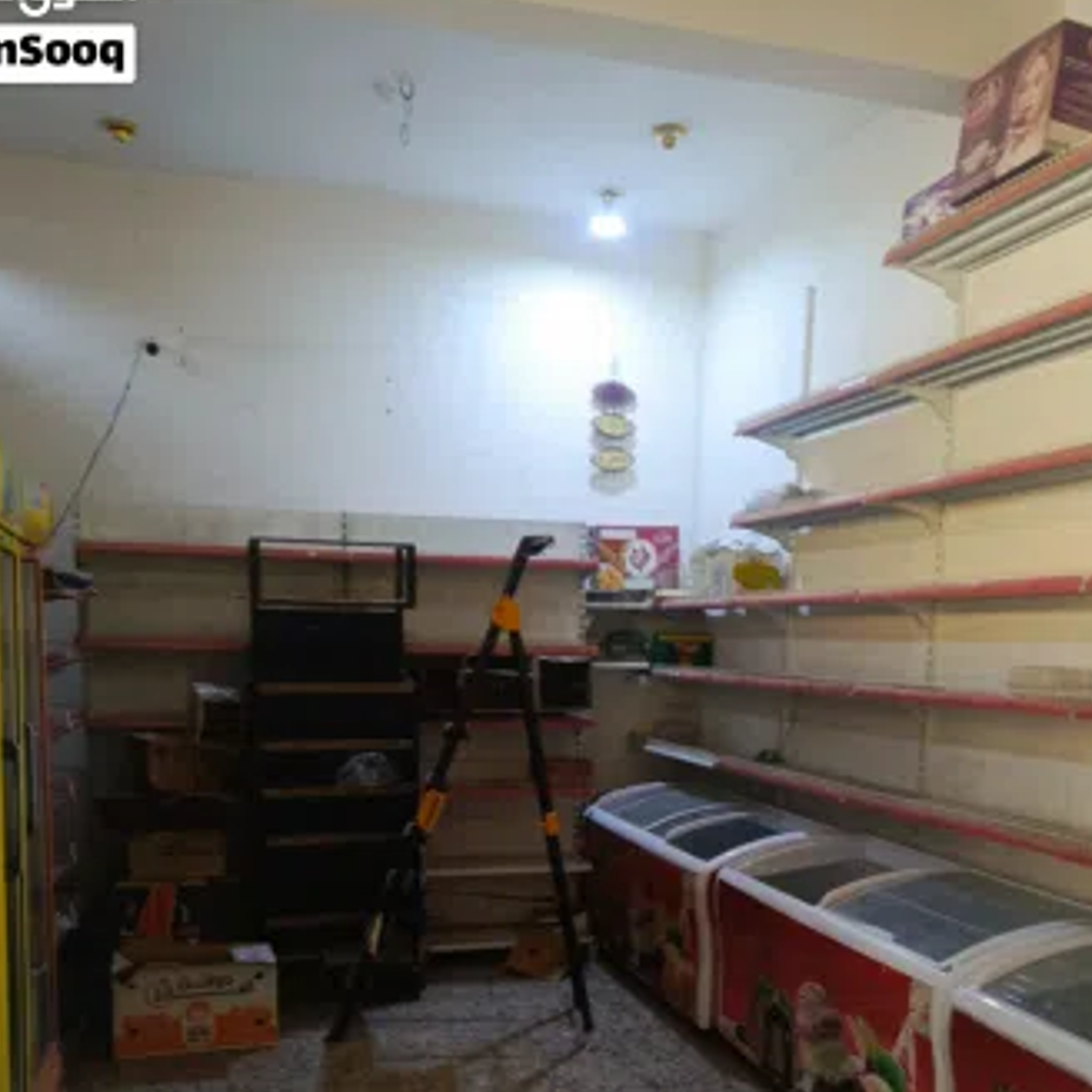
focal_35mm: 33
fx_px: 1178
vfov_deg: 47.6
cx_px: 546
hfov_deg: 49.7
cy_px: 837
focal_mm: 5.25
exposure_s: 1/50
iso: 669
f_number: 1.75
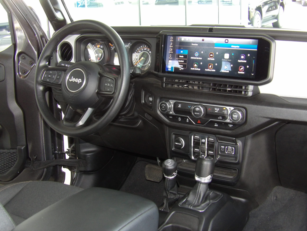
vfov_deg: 31.5
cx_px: 154
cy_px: 116
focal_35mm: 46
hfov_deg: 41.2
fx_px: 408
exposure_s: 1/31
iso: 400
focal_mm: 8.2
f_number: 3.8
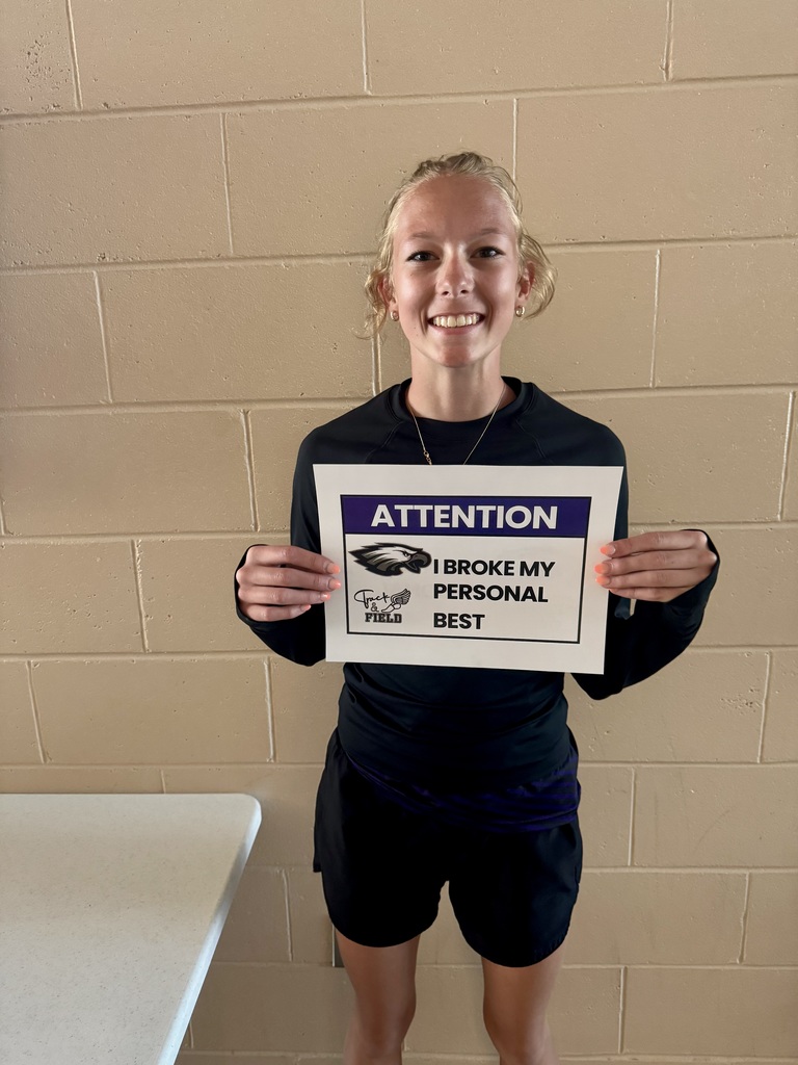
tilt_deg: -14.1
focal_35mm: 24
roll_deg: +2.3
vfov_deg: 71.6
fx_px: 738
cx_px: 399
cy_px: 532
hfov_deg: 56.8
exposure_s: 1/60
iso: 500
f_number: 1.78
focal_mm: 6.76
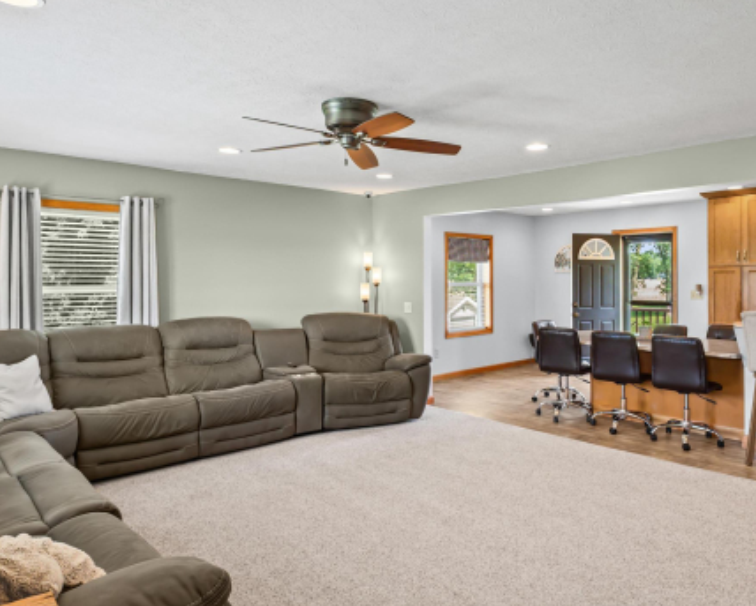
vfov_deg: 60.6
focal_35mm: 23
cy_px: 258
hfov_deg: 72.2
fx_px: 515
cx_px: 427
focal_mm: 14
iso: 1600
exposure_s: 1/25
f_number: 6.3
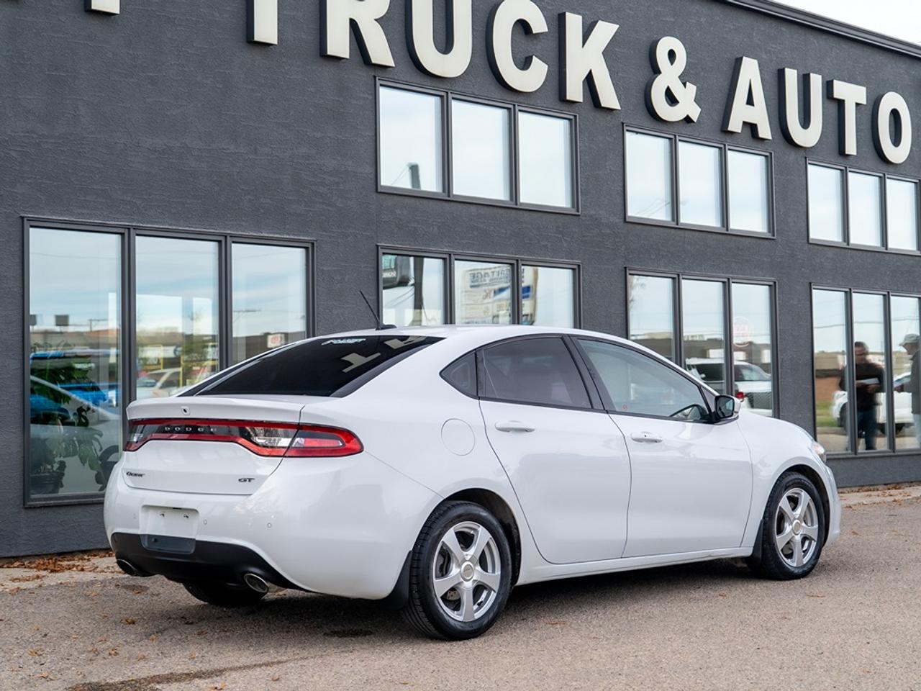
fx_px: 1545
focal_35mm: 58
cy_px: 306
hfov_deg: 33.2
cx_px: 435
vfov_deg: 25.2
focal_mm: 44
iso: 160
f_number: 4
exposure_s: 1/200
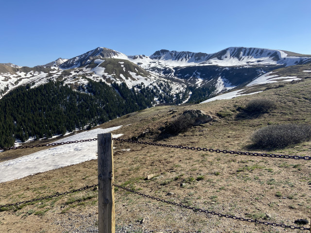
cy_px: 116
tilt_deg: -10.0
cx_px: 156
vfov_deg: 53.1
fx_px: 234
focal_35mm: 26
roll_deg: +0.3
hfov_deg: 67.3
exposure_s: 1/2688
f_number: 1.8
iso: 32
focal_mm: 4.25
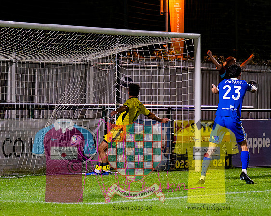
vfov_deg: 5.5
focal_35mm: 282
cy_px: 109
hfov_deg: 6.8
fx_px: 2262
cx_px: 45
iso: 6400
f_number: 2.8
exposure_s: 1/1250
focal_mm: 120
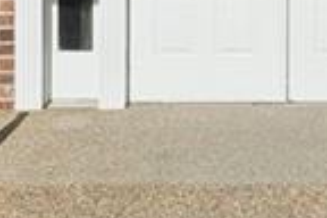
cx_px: 288
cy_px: -62
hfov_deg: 14.3
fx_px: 1290
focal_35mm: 142
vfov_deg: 9.5
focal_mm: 20
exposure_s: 1/2500
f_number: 8
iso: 400
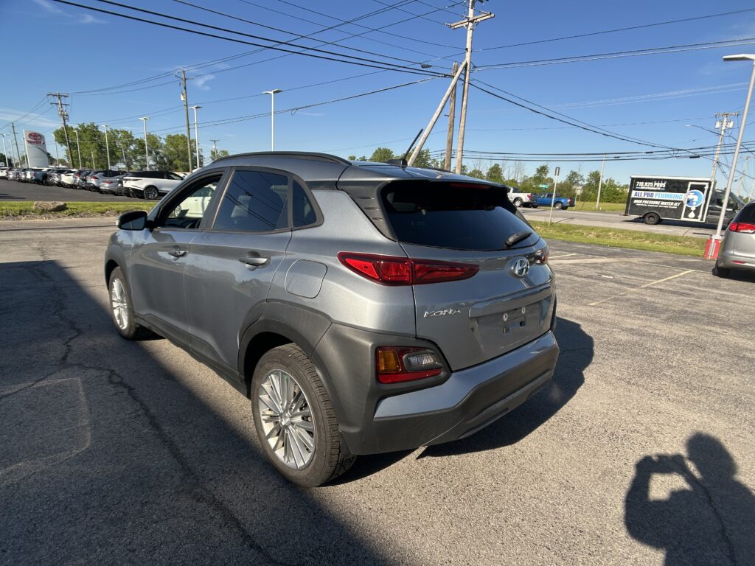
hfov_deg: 67.3
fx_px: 567
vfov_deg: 53.1
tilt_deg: -13.0
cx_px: 378
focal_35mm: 26
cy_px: 283
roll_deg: -2.5
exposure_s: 1/3165
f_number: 1.5
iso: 50
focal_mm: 5.7
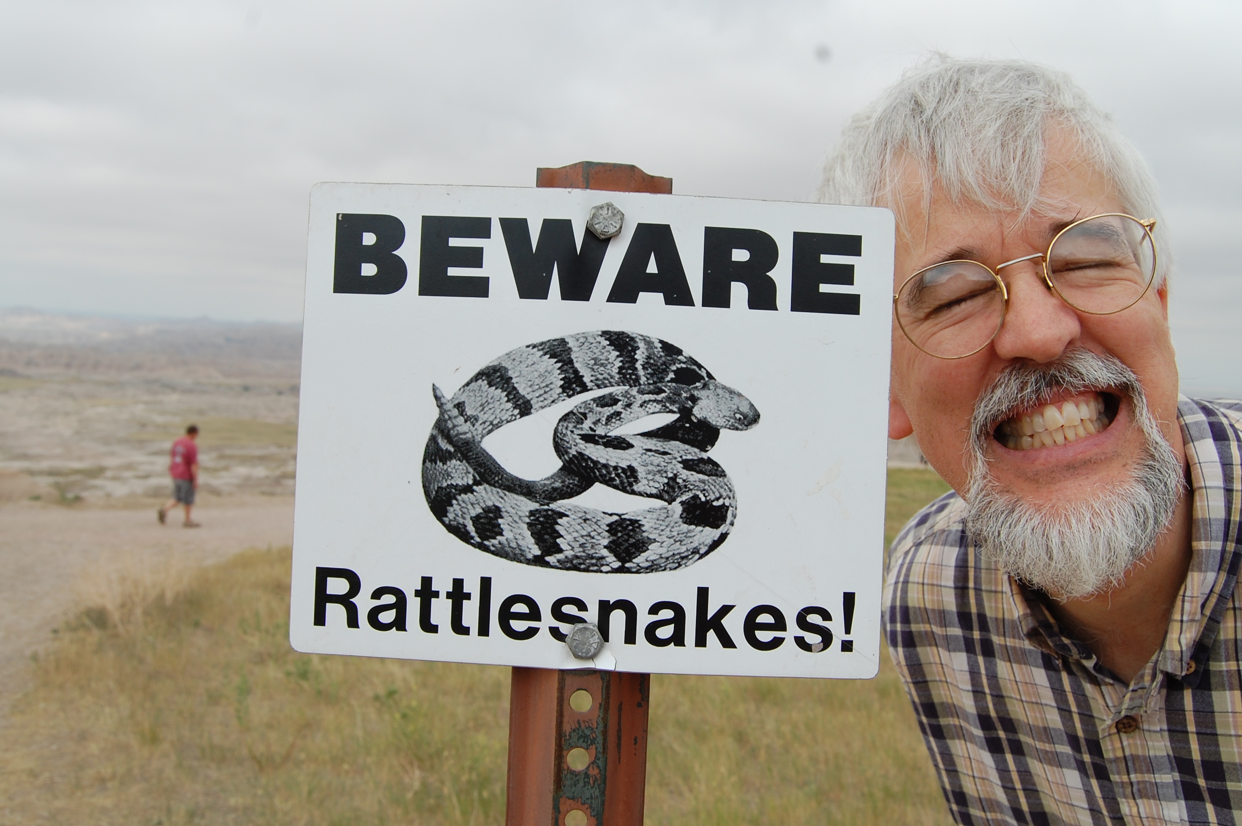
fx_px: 1172
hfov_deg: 55.8
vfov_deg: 38.8
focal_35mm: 34
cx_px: 663
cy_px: 391
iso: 200
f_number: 10
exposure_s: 1/400
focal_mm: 20
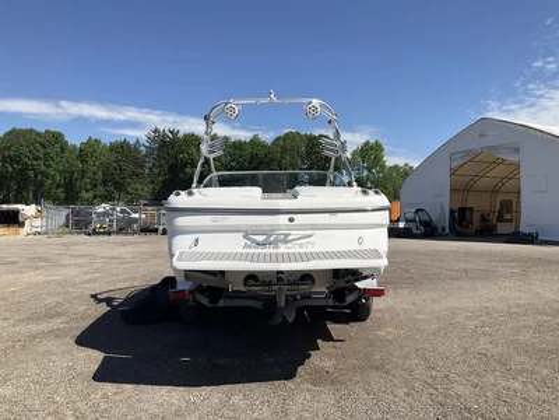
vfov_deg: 48.2
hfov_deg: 61.7
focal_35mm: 29
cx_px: 280
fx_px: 468
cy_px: 210
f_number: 1.8
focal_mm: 3
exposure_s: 1/2667
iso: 25
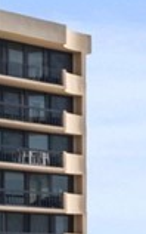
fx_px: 712
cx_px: 797
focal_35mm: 112
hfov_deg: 5.8
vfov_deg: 17.7
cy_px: 280
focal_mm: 16
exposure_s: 1/60
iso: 100
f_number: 9
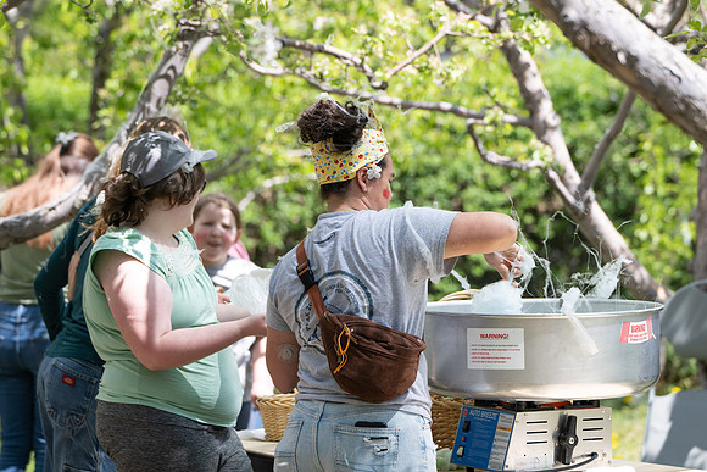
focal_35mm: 167
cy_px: 183
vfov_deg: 8.2
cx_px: 366
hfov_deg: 12.3
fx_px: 3290
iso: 320
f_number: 4
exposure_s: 1/1250
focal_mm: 135
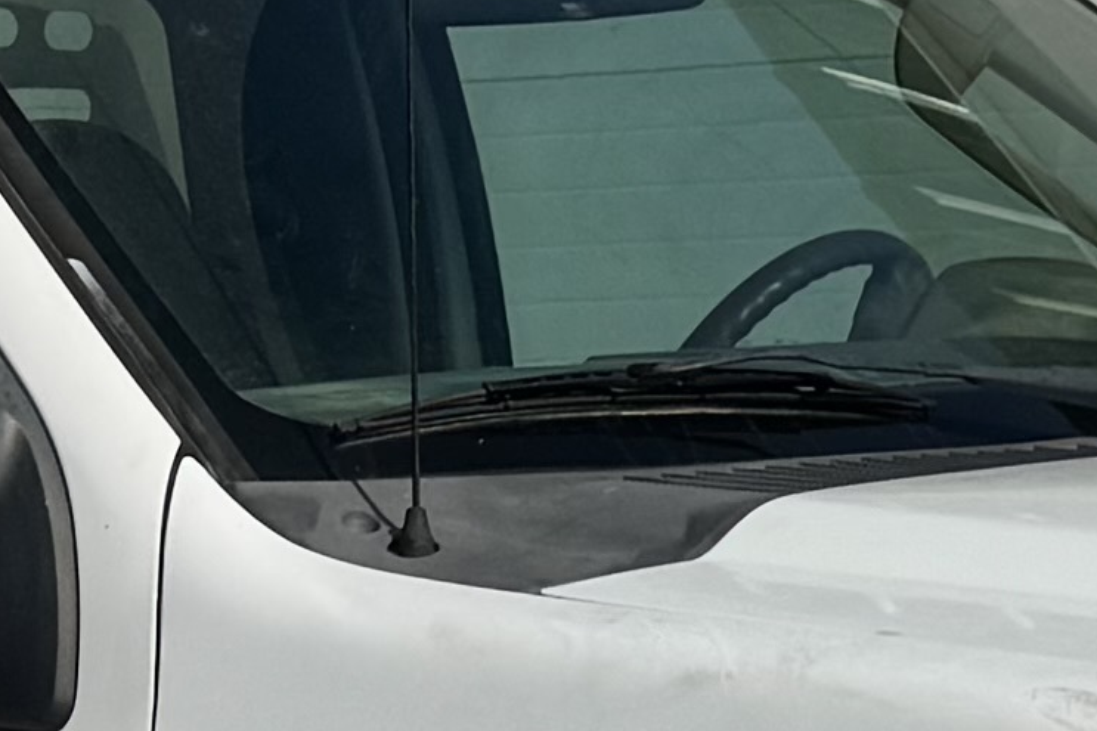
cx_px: -74
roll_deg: +0.0
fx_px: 5849
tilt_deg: -4.7
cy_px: 811
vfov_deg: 7.1
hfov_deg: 10.6
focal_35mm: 192
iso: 80
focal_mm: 6.76
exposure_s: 1/10417
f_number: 1.78
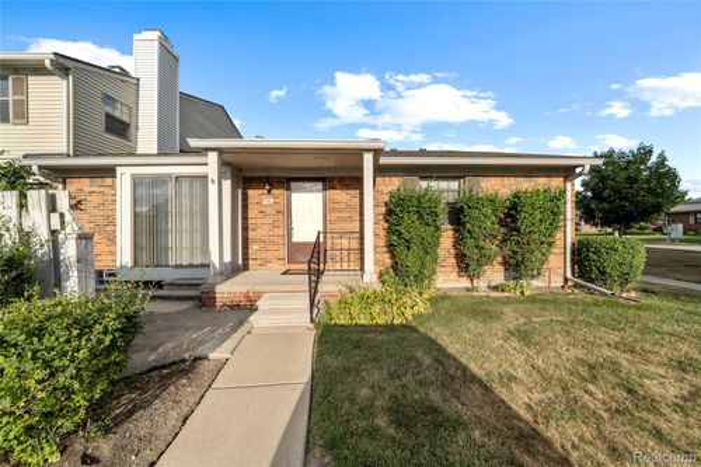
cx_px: 350
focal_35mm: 12
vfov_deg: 90.0
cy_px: 234
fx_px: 234
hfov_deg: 112.6
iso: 250
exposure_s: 1/160
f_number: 13
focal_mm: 12
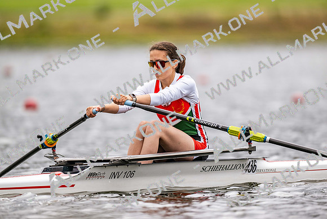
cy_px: 110
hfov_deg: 3.4
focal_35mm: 600
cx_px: 164
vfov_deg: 2.3
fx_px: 5451
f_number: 4
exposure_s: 1/2500
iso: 320
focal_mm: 600
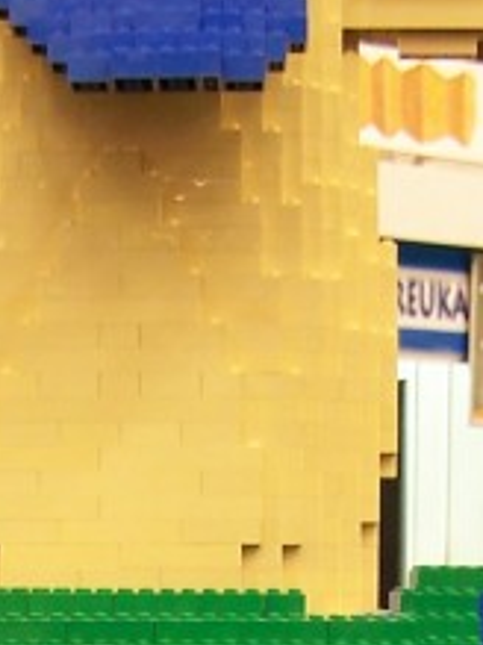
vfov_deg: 10.6
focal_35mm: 178
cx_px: 71
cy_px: 1060
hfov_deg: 8.3
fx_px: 3315
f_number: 2.8
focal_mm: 6.3
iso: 80
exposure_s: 1/2
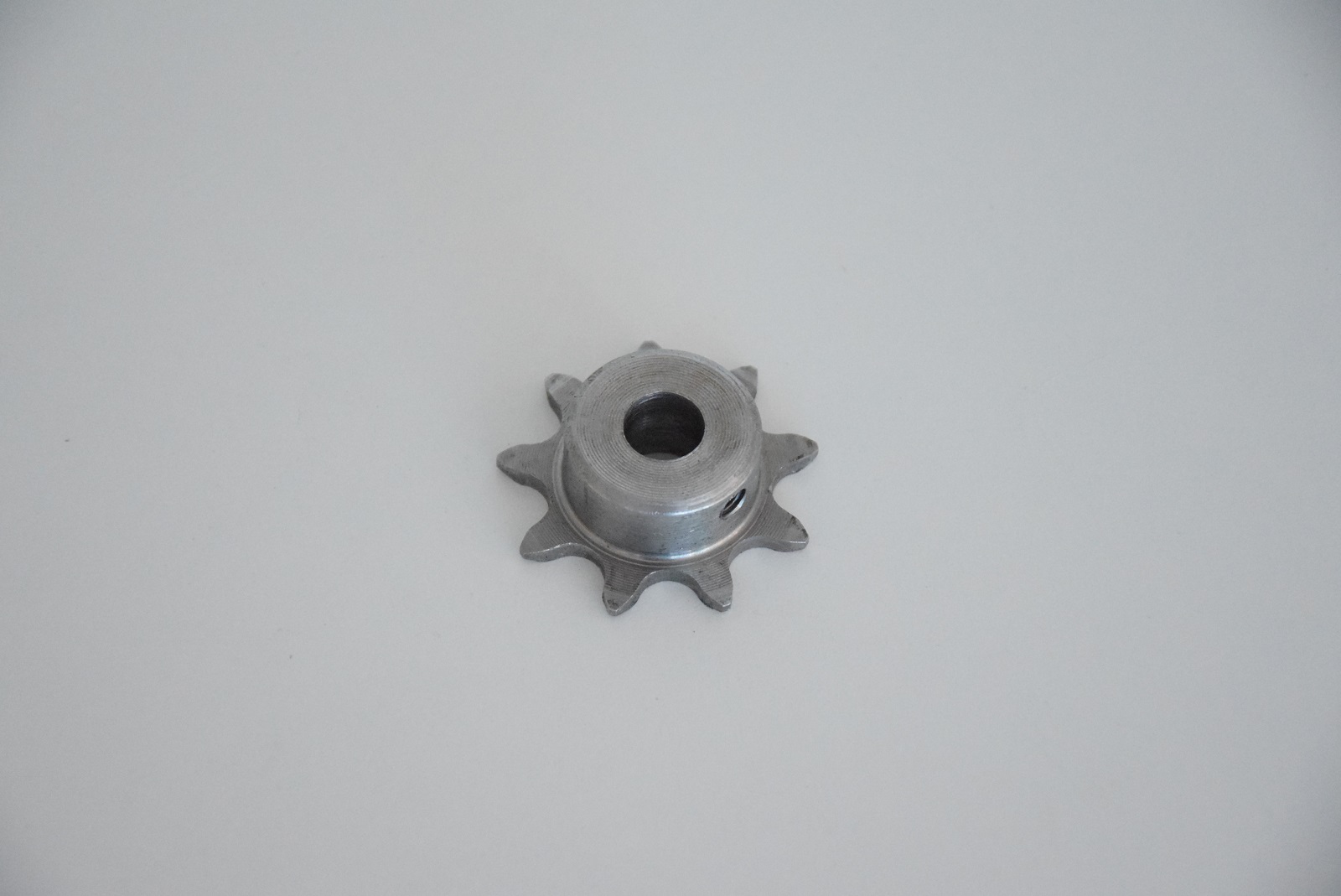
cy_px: 448
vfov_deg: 10.8
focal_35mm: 128
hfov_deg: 16.1
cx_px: 670
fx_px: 4752
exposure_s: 1/320
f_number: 5.6
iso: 6400
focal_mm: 85
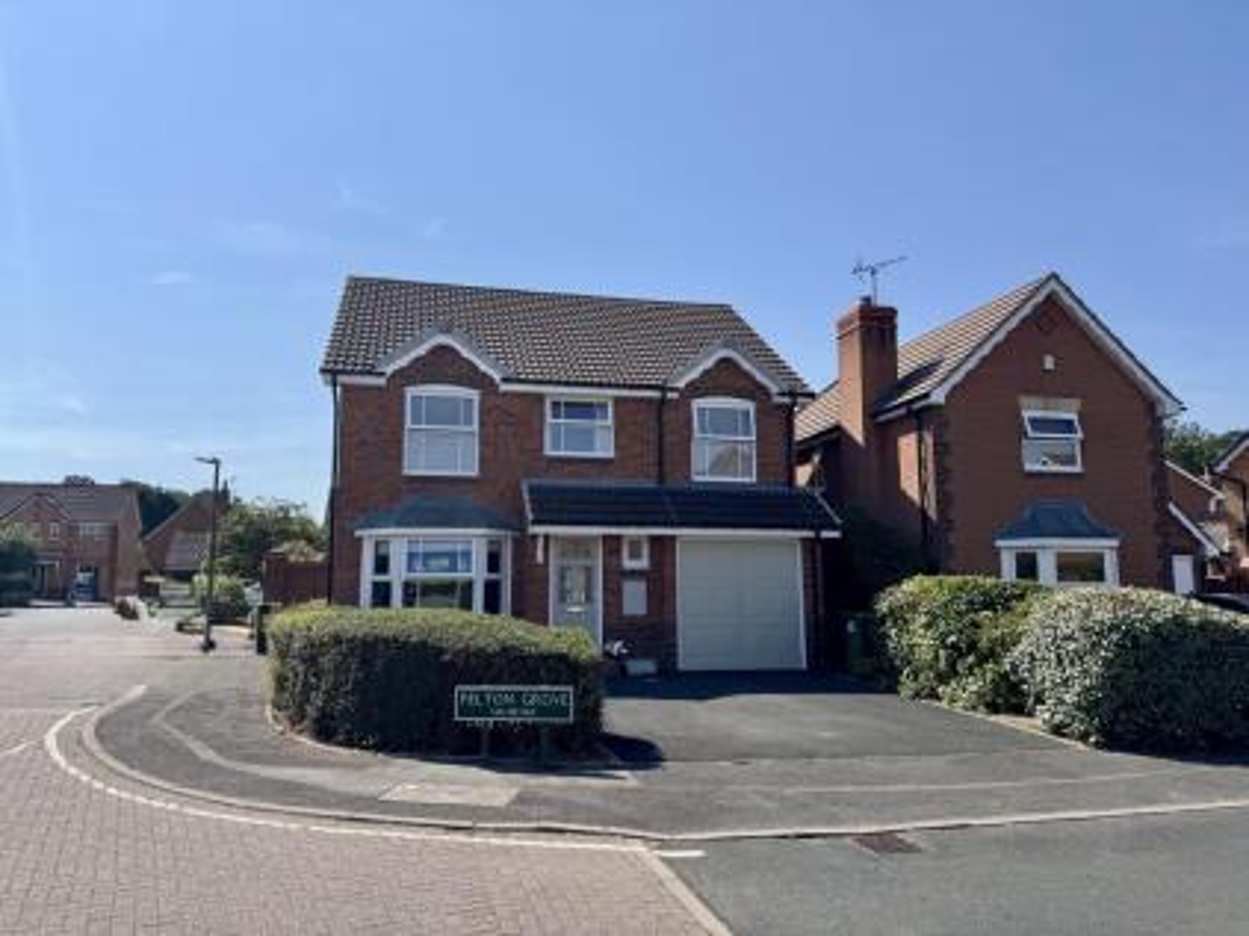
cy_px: 468
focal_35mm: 24
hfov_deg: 71.6
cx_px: 624
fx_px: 866
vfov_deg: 56.8
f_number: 1.78
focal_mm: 6.76
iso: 80
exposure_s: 1/6410
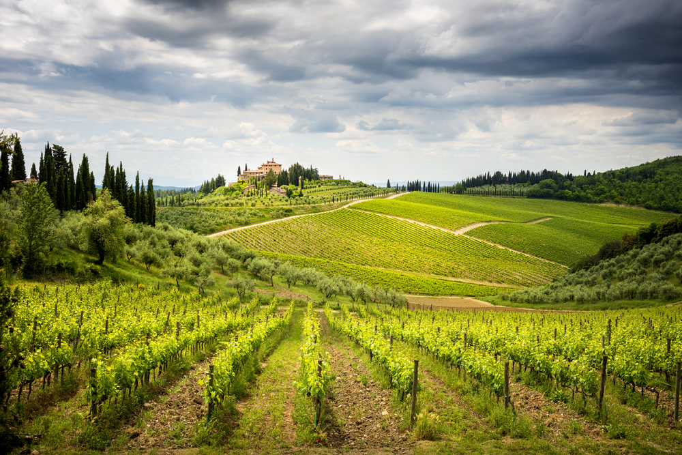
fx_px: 720
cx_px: 341
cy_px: 228
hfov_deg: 50.7
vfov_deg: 35.1
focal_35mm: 38
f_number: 11
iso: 200
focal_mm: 38
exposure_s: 1/250
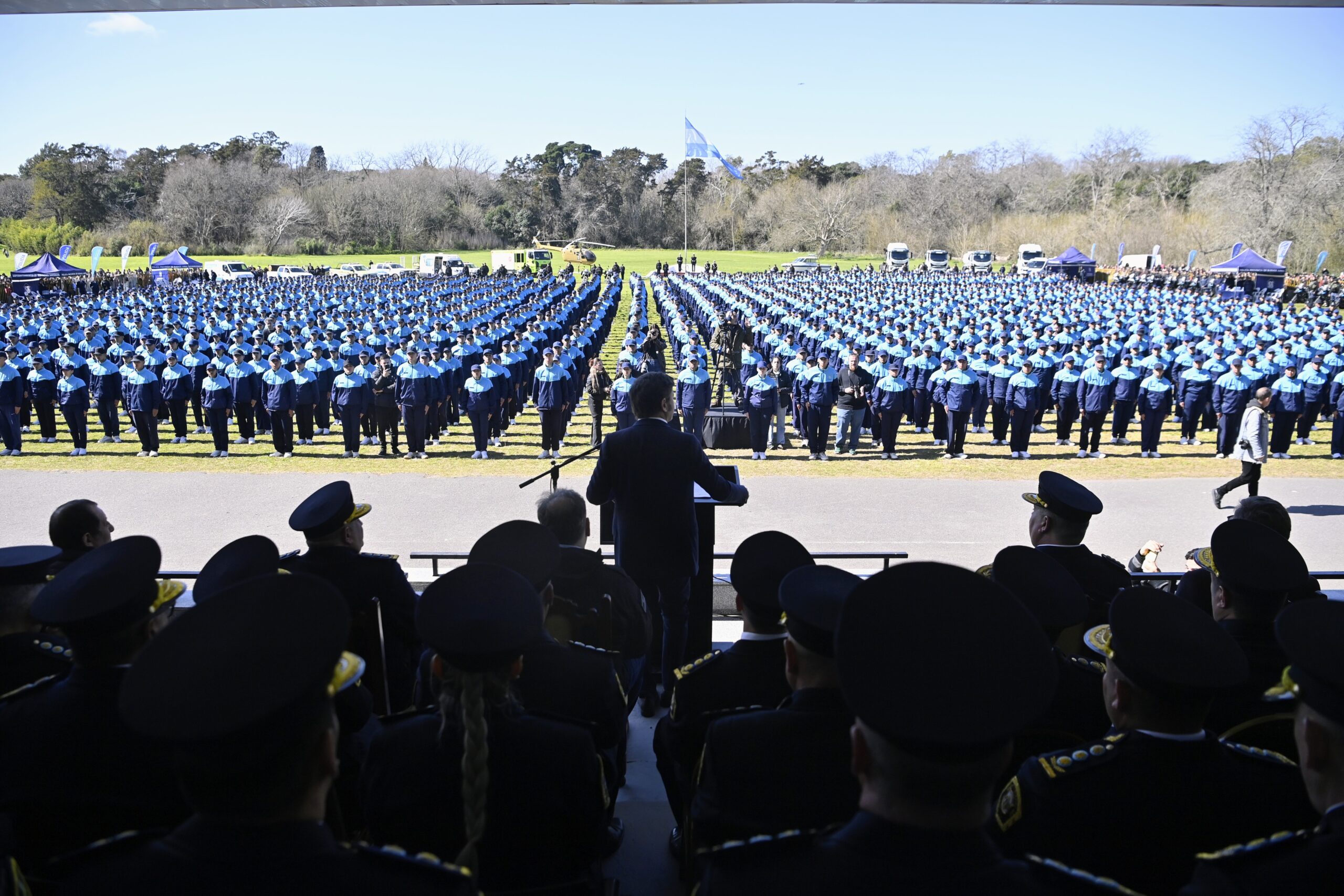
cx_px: 672
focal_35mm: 27
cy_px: 448
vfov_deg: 47.9
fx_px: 1008
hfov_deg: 67.4
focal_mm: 27
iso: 320
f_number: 4.5
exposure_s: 1/1250
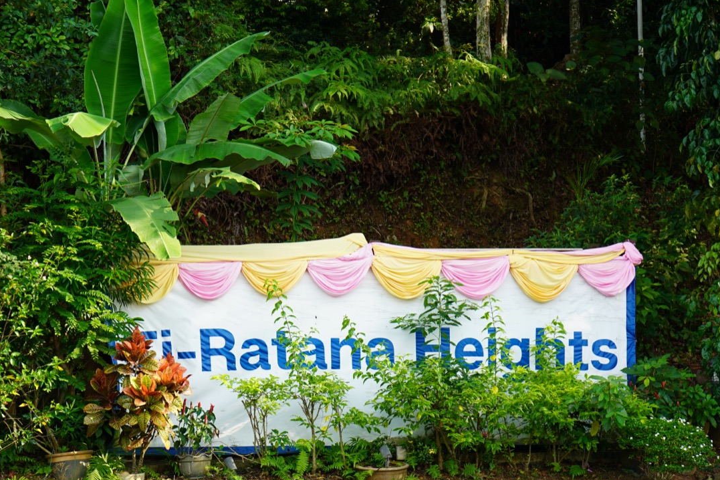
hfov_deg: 30.8
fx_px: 1300
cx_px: 261
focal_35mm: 65
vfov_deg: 20.9
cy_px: 253
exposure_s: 1/125
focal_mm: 50
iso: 100
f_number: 5.6
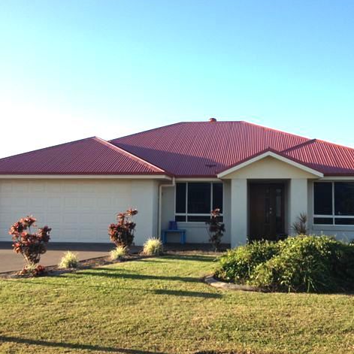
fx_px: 486
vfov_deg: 40.0
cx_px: 204
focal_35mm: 42
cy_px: 174
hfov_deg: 39.9
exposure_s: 1/681
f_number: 2.4
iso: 50
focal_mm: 4.28
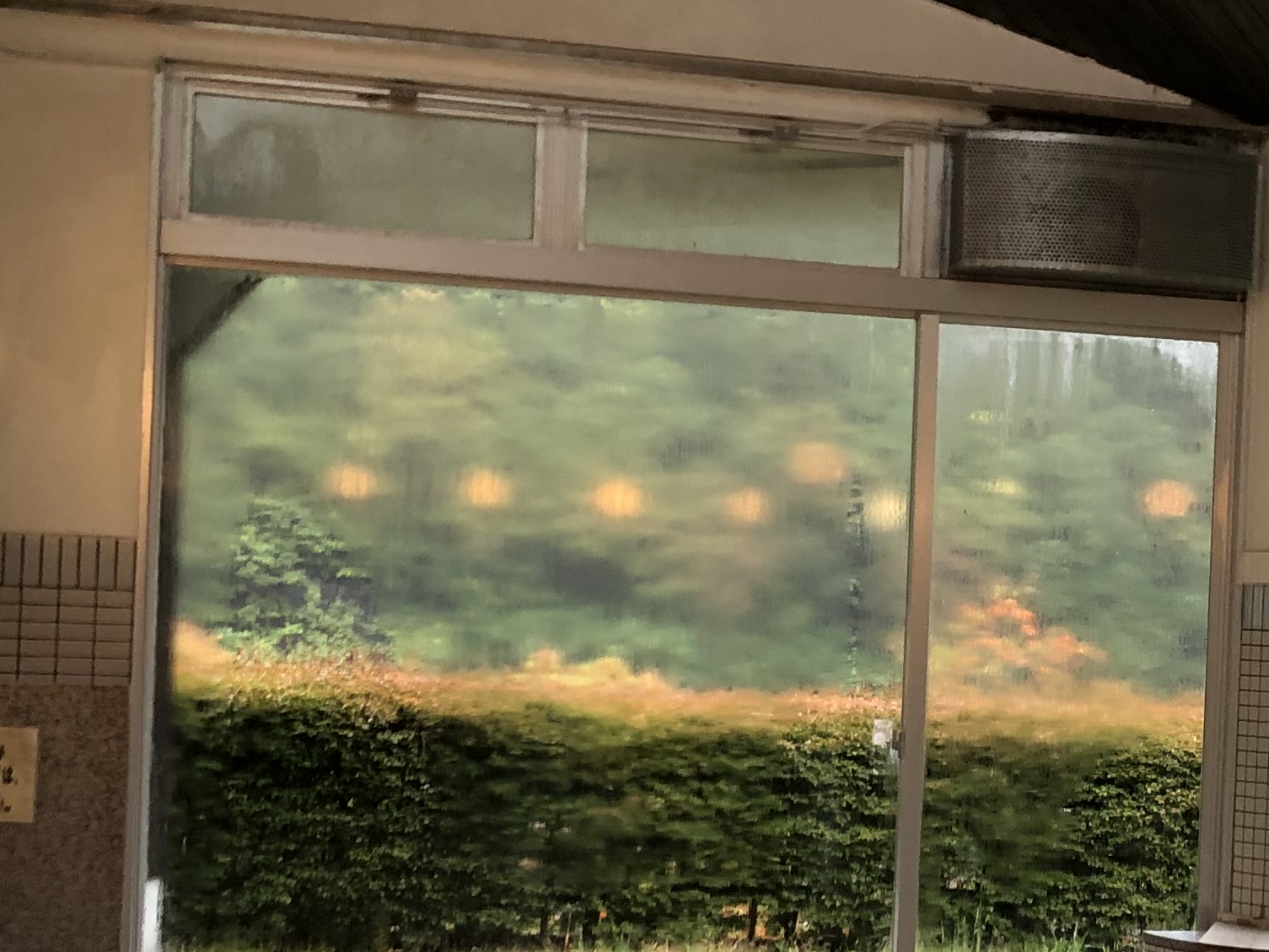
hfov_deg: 24.8
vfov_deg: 19.6
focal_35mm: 75
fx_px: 2750
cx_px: 1256
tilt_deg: -1.6
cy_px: 590
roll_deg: -1.7
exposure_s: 1/20
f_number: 1.8
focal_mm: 3.99
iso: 40
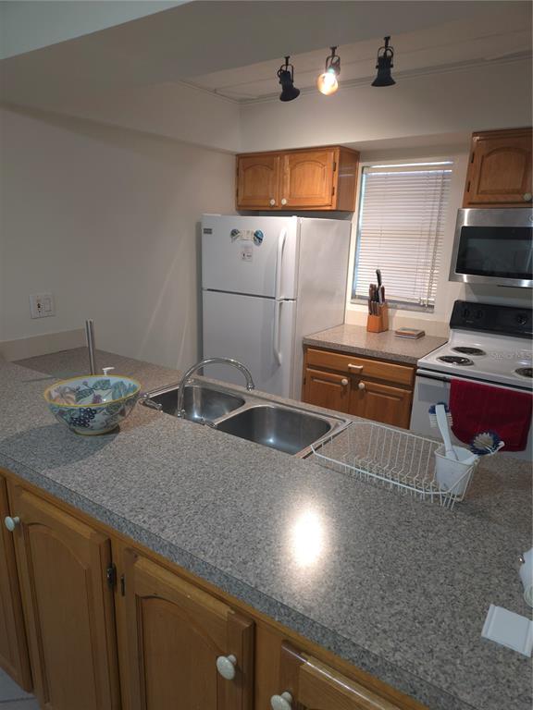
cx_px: 266
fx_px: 472
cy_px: 355
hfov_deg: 58.9
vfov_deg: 73.9
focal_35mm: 23
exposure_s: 1/60
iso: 160
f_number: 1.8
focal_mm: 5.4
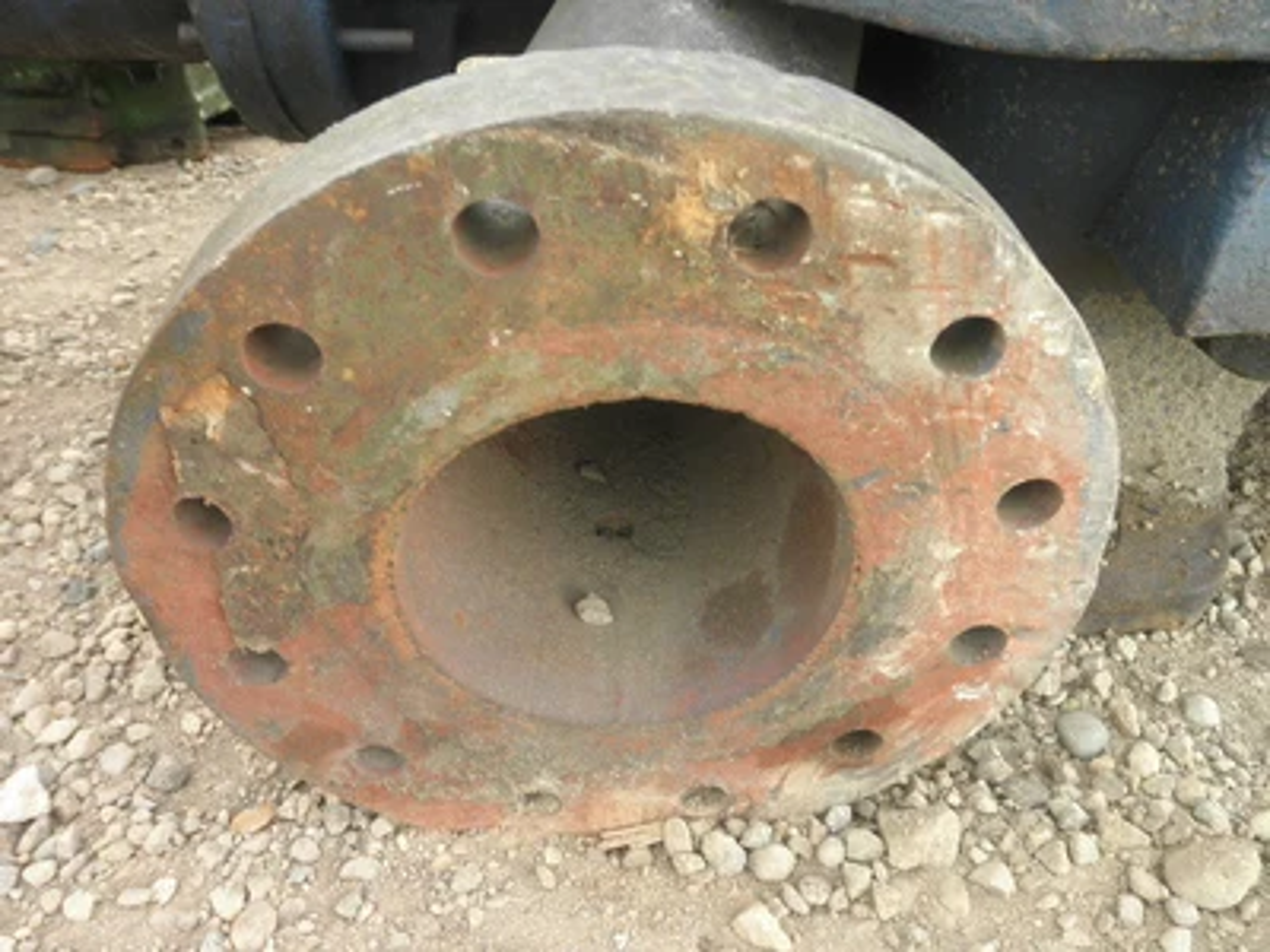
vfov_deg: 49.7
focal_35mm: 28
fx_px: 1027
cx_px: 635
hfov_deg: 63.4
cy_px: 476
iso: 80
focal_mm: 5
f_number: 3
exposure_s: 1/30
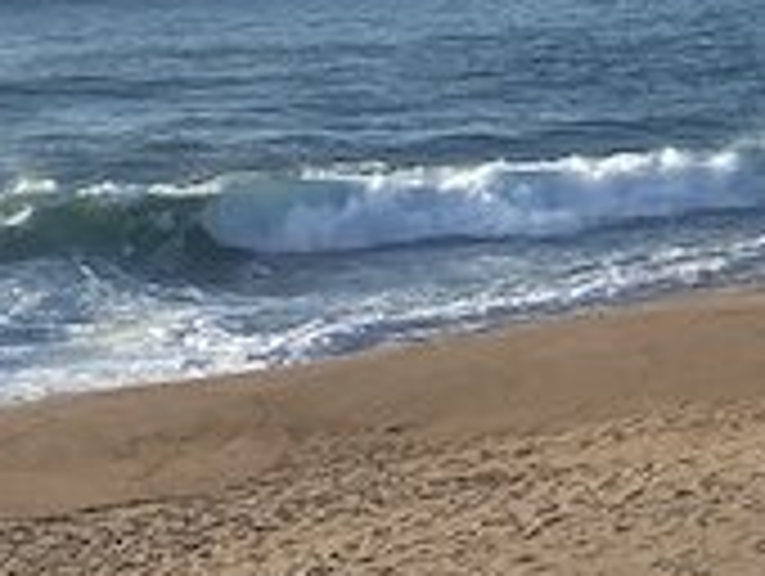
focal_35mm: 183
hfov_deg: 9.9
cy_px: -207
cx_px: 1620
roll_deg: +0.2
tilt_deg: -0.9
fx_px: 4050
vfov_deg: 8.0
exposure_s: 1/1808
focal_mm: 4.25
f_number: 1.8
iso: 32
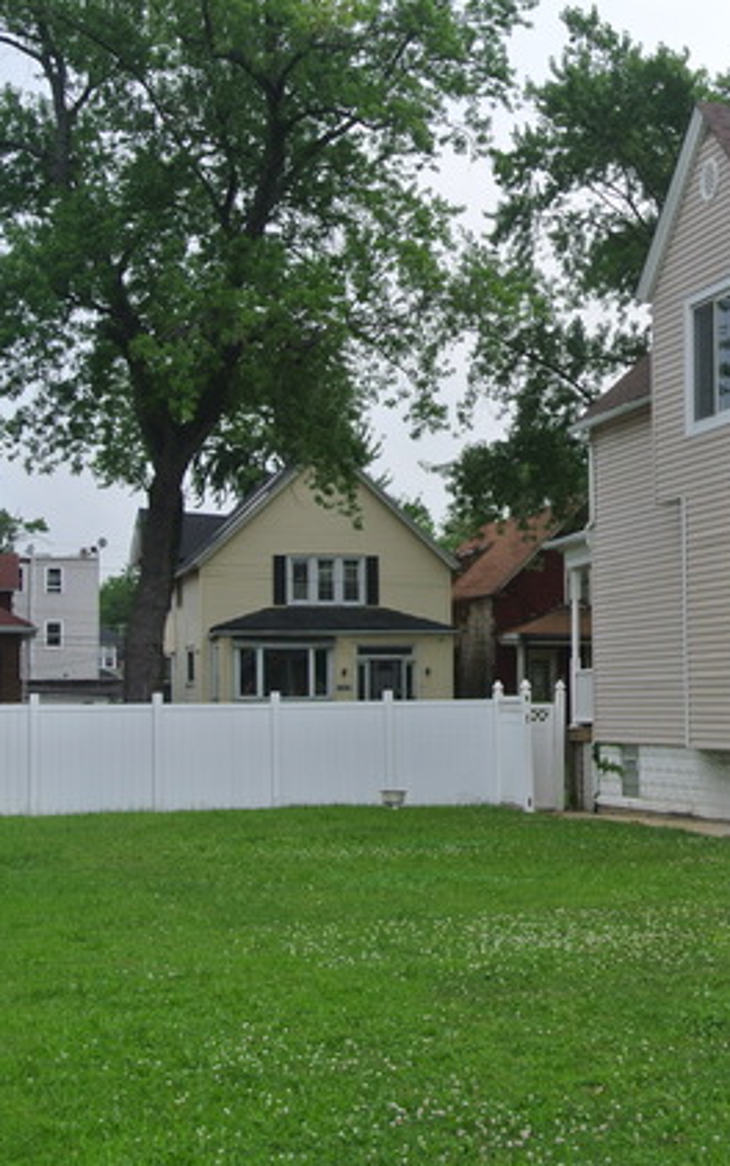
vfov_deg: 31.5
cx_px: 700
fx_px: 2068
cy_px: 589
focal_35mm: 65
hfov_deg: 19.5
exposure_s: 1/500
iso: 100
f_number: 4.5
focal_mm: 15.7
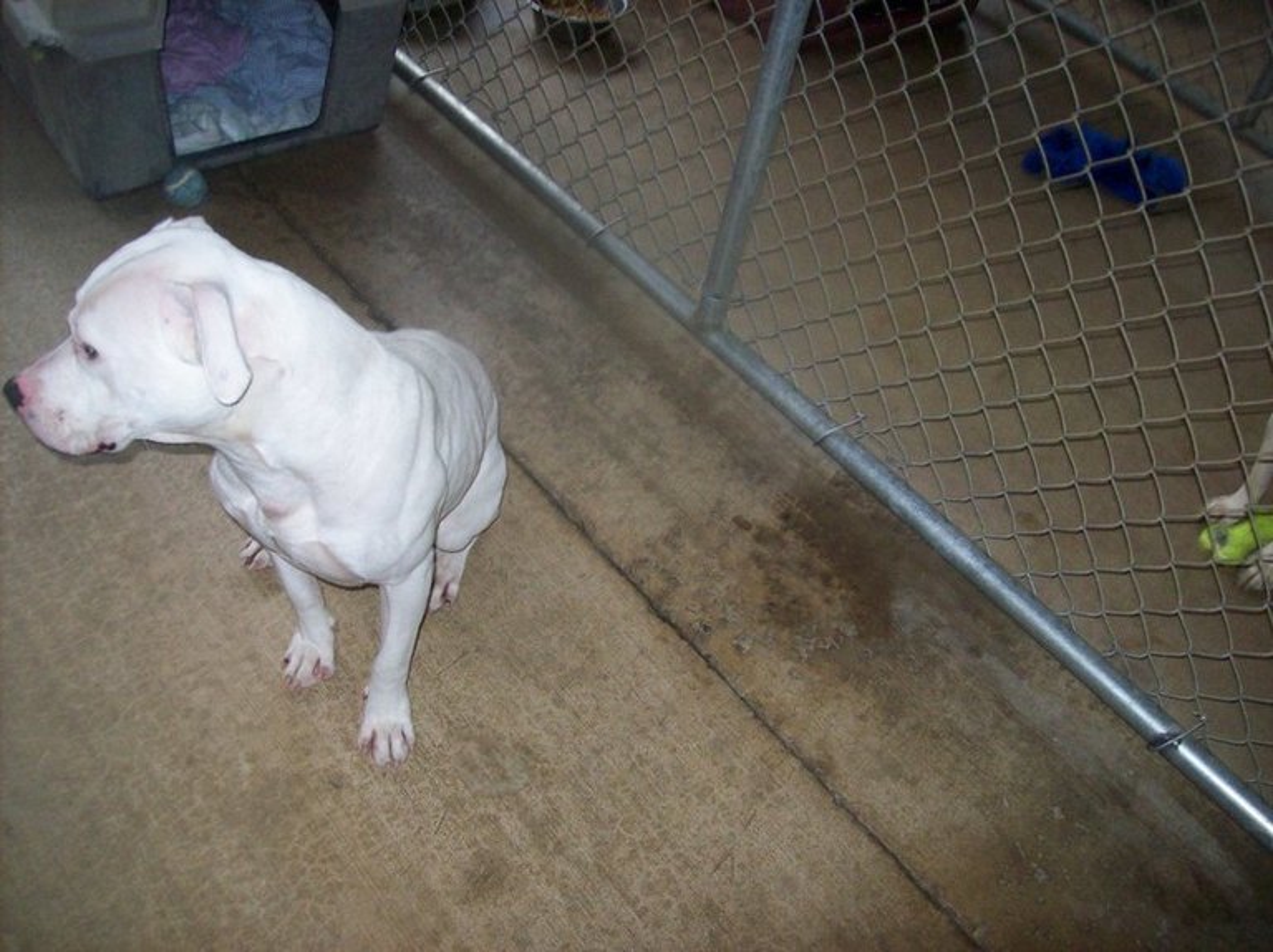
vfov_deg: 39.6
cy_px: 476
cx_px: 636
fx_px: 1323
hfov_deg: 51.4
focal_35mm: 36
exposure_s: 1/64
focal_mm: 6
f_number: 2.7
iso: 200
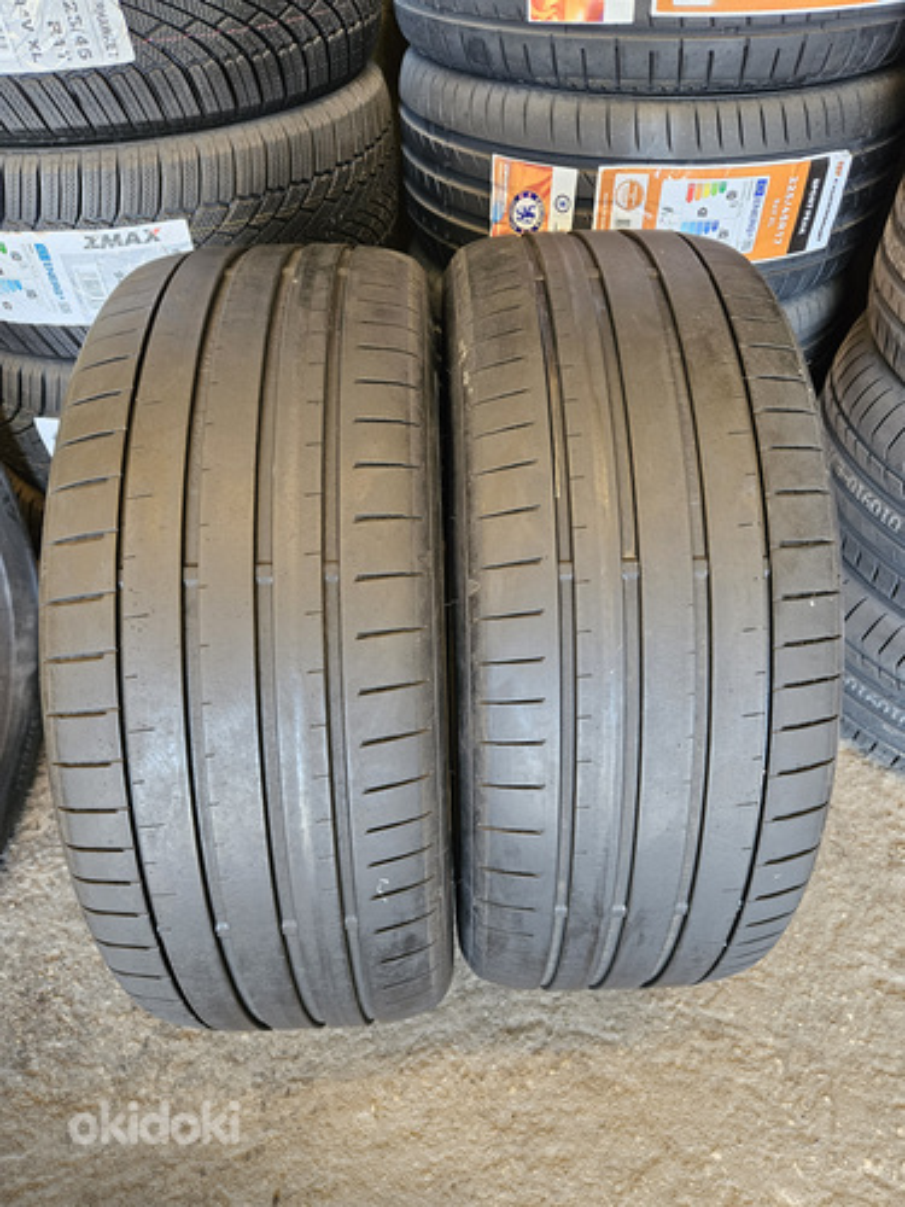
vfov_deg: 73.9
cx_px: 452
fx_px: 802
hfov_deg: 58.9
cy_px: 604
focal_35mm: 23
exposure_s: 1/100
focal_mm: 5.4
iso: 800
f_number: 1.8
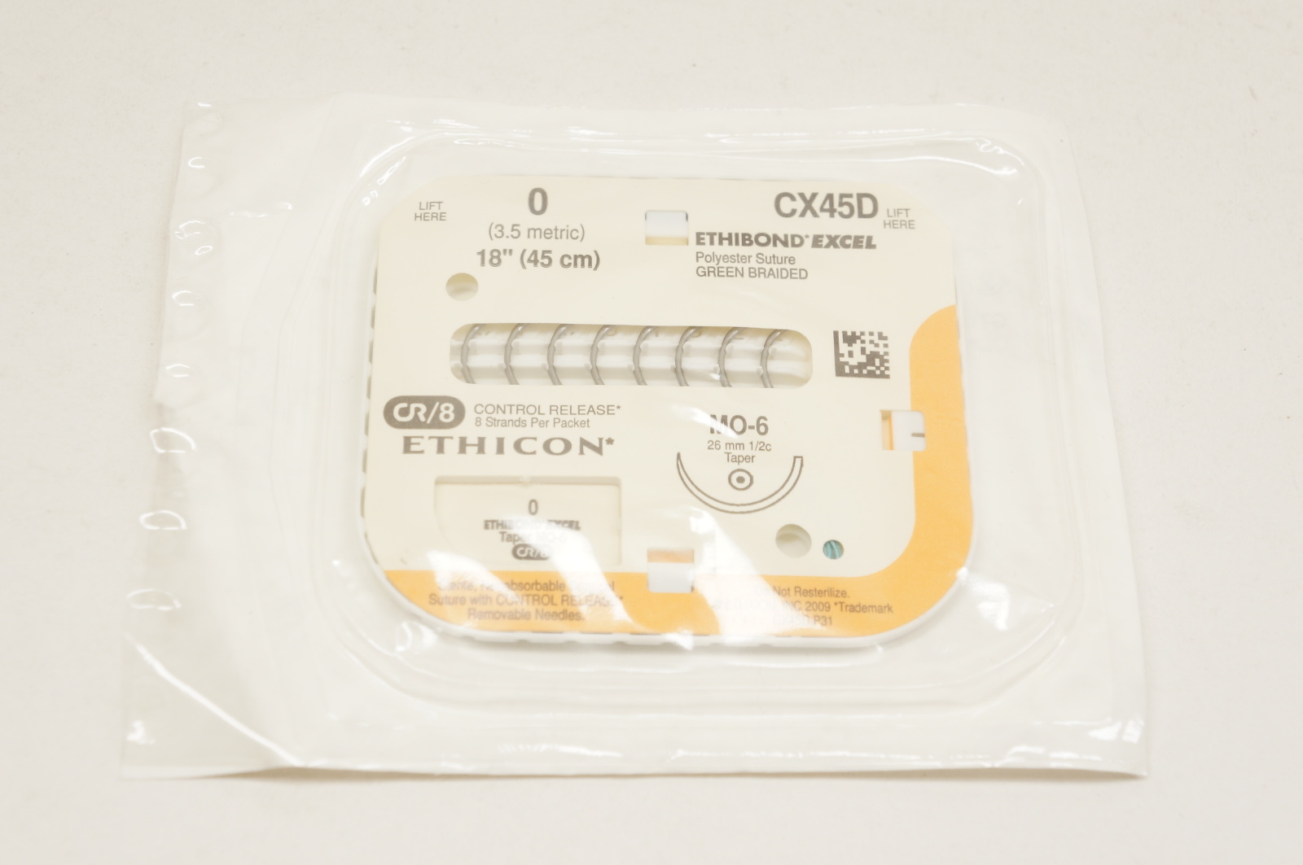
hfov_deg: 31.9
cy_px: 432
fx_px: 2278
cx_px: 652
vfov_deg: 21.5
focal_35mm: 63
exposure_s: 1/80
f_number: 6.3
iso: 400
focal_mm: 42
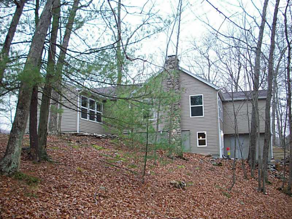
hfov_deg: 50.1
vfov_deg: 38.7
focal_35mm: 37
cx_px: 146
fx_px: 312
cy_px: 110
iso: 80
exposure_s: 1/96.4
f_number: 2.8
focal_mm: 6.2
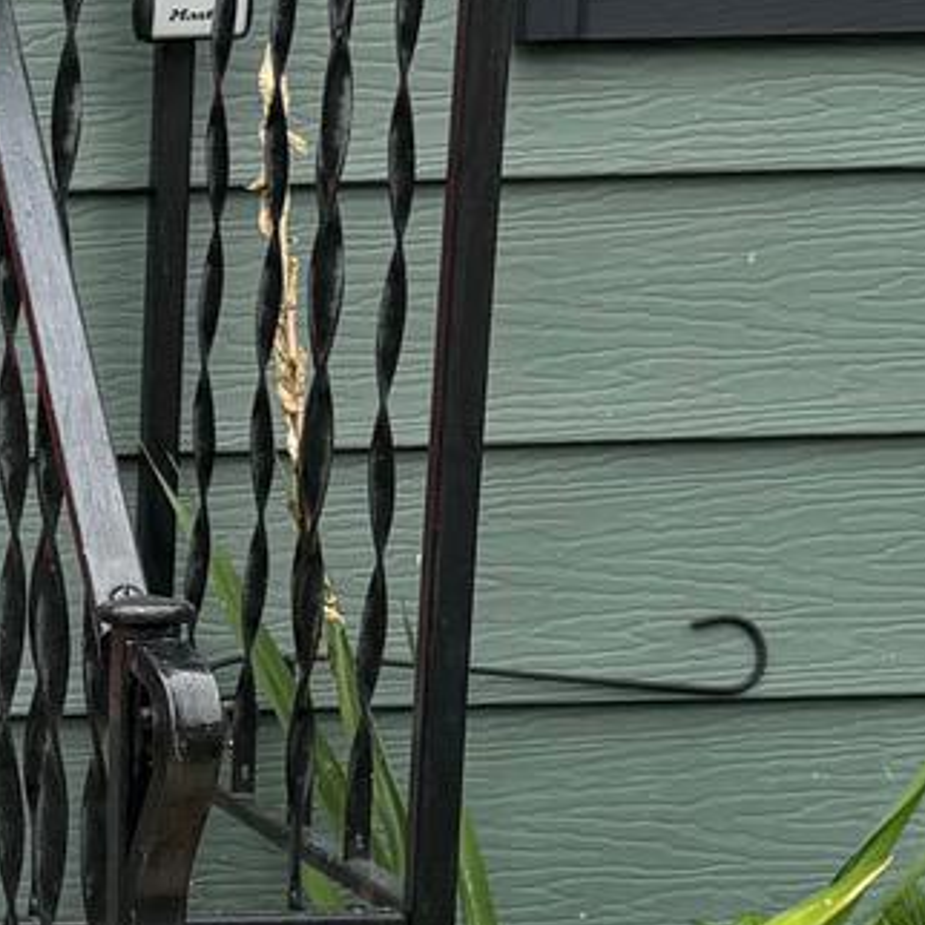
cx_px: -730
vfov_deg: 12.8
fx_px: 4081
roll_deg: +0.8
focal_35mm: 135
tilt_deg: -9.9
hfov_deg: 11.9
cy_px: 853
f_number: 1.78
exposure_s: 1/1094
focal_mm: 6.76
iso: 80
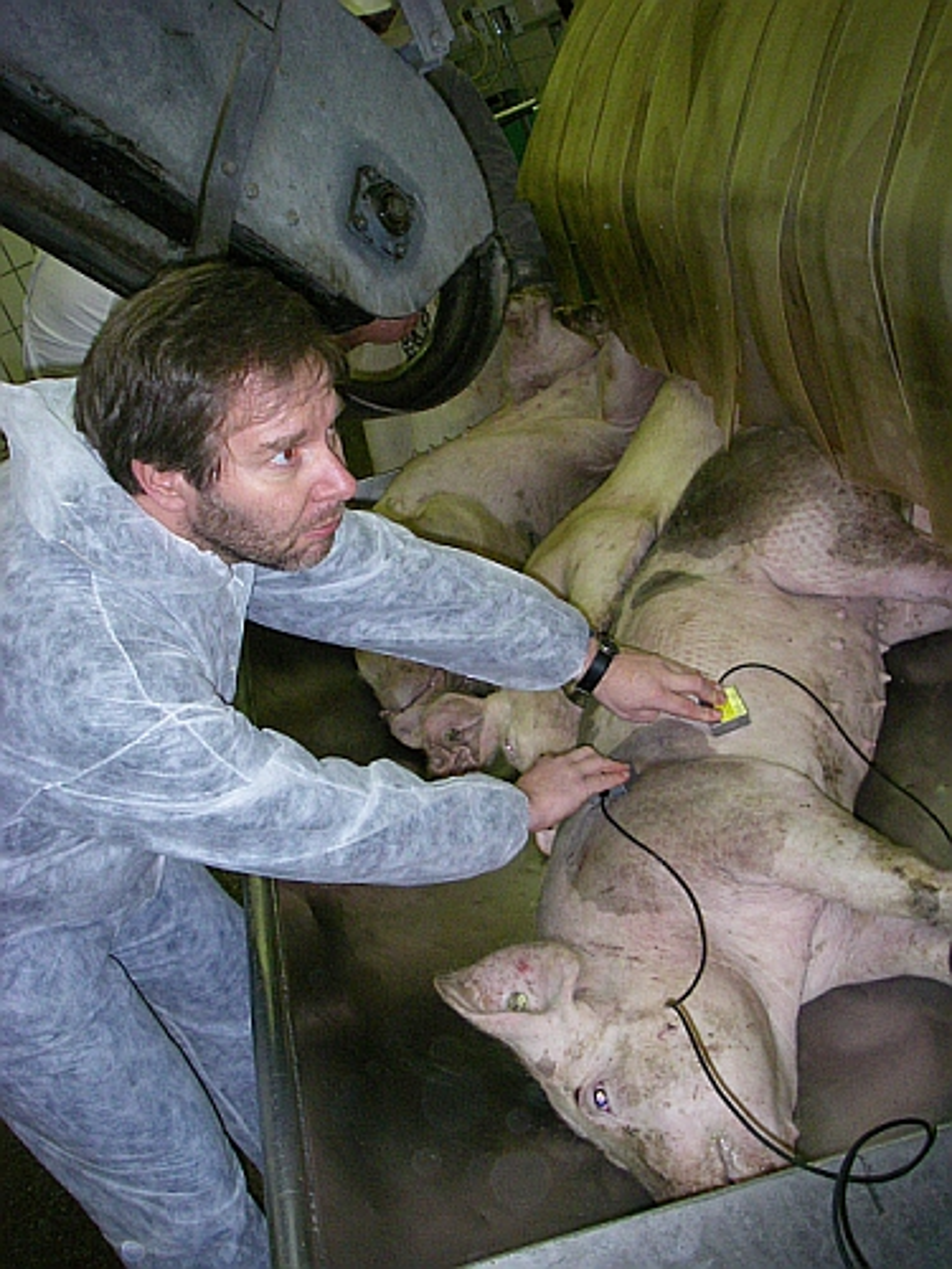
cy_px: 634
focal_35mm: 38
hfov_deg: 37.7
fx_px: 1393
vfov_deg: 49.0
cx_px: 476
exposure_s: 1/50
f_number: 3.3
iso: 400
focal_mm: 6.3
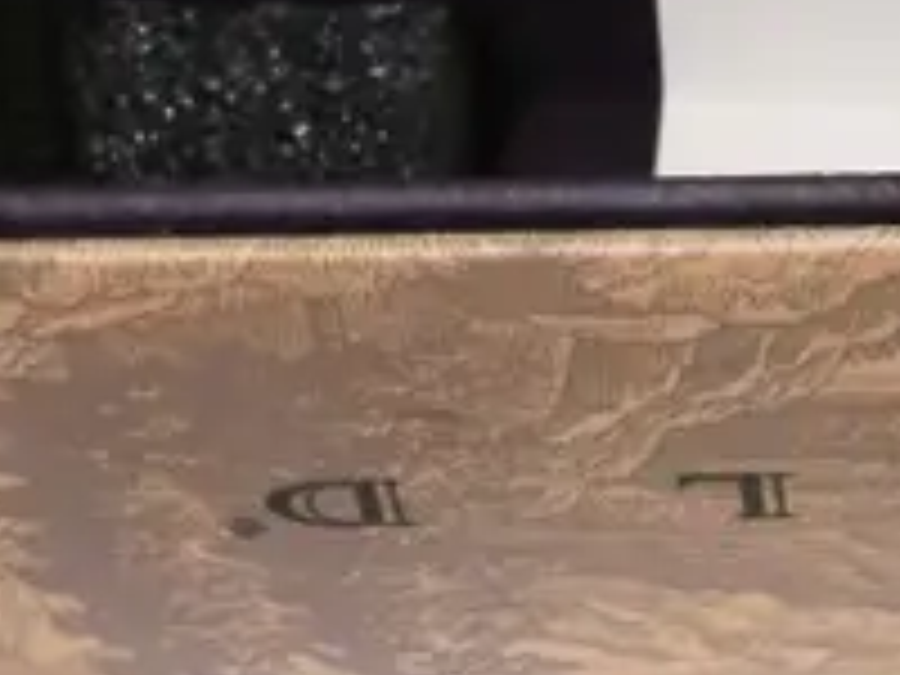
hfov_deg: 10.3
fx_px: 4784
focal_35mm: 184
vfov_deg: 7.9
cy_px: 940
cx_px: 1476
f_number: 4.5
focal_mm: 18
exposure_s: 1/640
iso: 3200
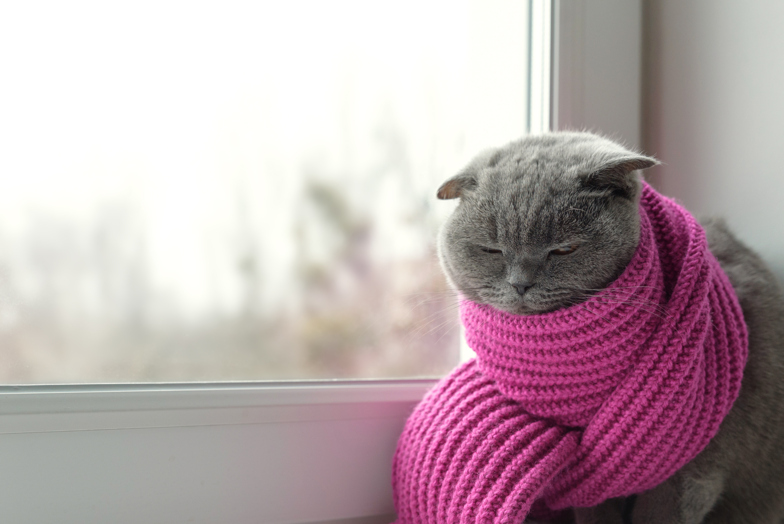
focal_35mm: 53
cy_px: 299
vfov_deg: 25.5
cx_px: 517
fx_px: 1155
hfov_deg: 37.1
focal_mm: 40
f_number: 4.5
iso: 560
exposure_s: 1/125
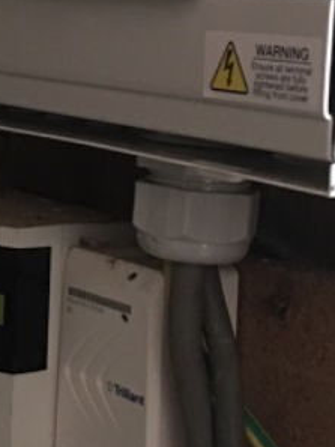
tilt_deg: +0.3
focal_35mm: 117
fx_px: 1509
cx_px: 77
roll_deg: -3.3
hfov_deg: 12.6
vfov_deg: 16.6
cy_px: 42
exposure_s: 1/8
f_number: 2.2
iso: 125
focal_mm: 4.15
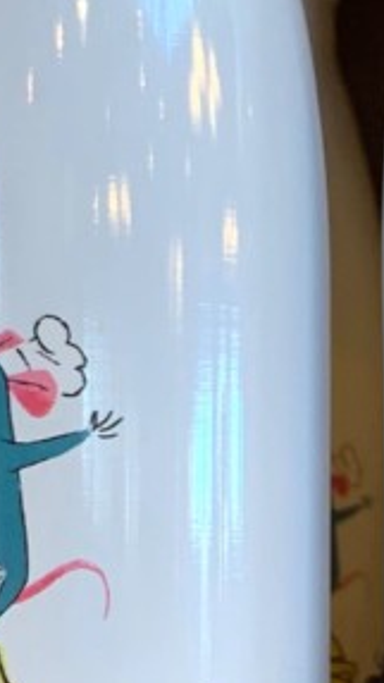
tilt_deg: +4.6
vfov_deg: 18.0
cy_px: 377
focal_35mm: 119
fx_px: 2153
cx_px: 675
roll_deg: +0.1
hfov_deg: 9.7
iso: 100
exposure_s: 1/60
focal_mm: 4.25
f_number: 1.8
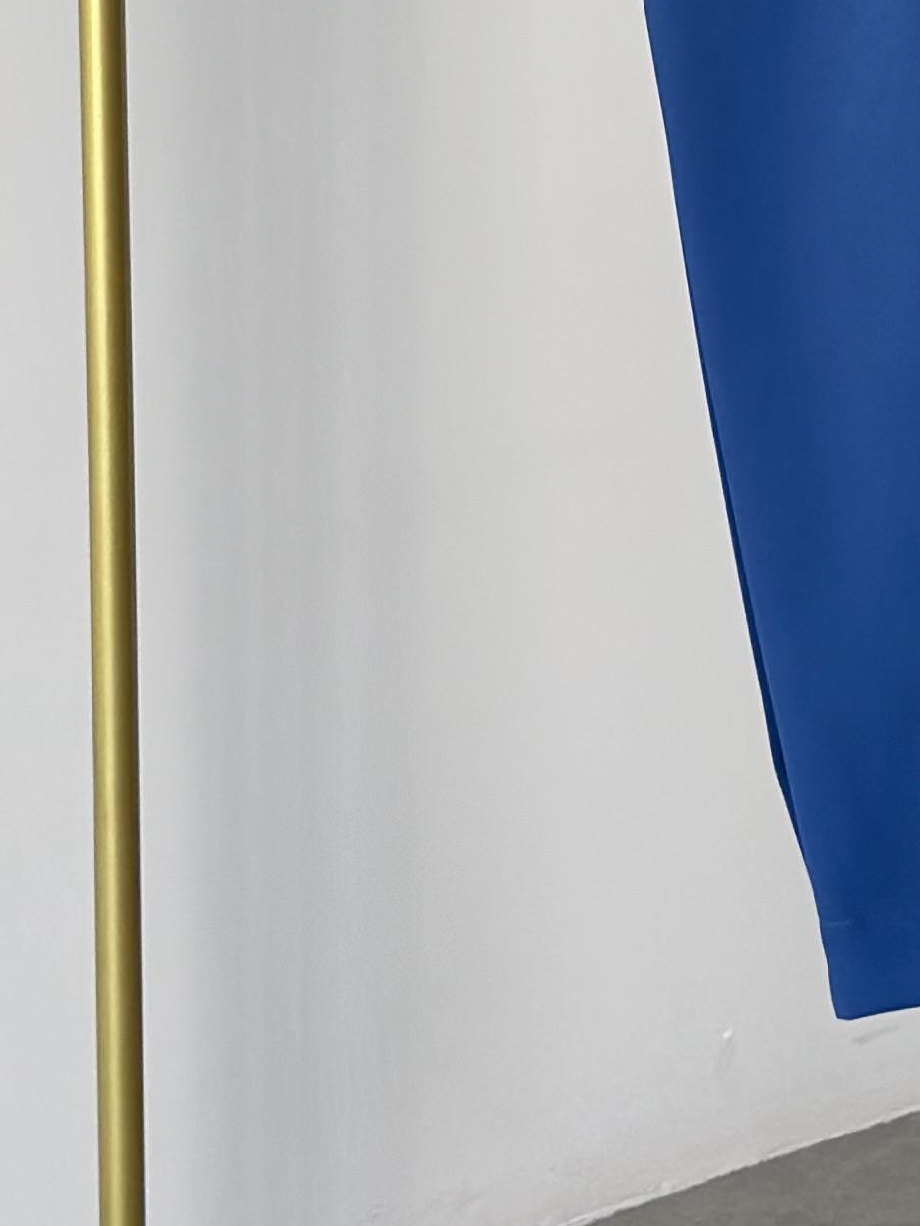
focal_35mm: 157
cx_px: 909
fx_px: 5563
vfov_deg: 12.3
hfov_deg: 9.4
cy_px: -273
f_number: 1.78
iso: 80
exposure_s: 1/332
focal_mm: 6.86
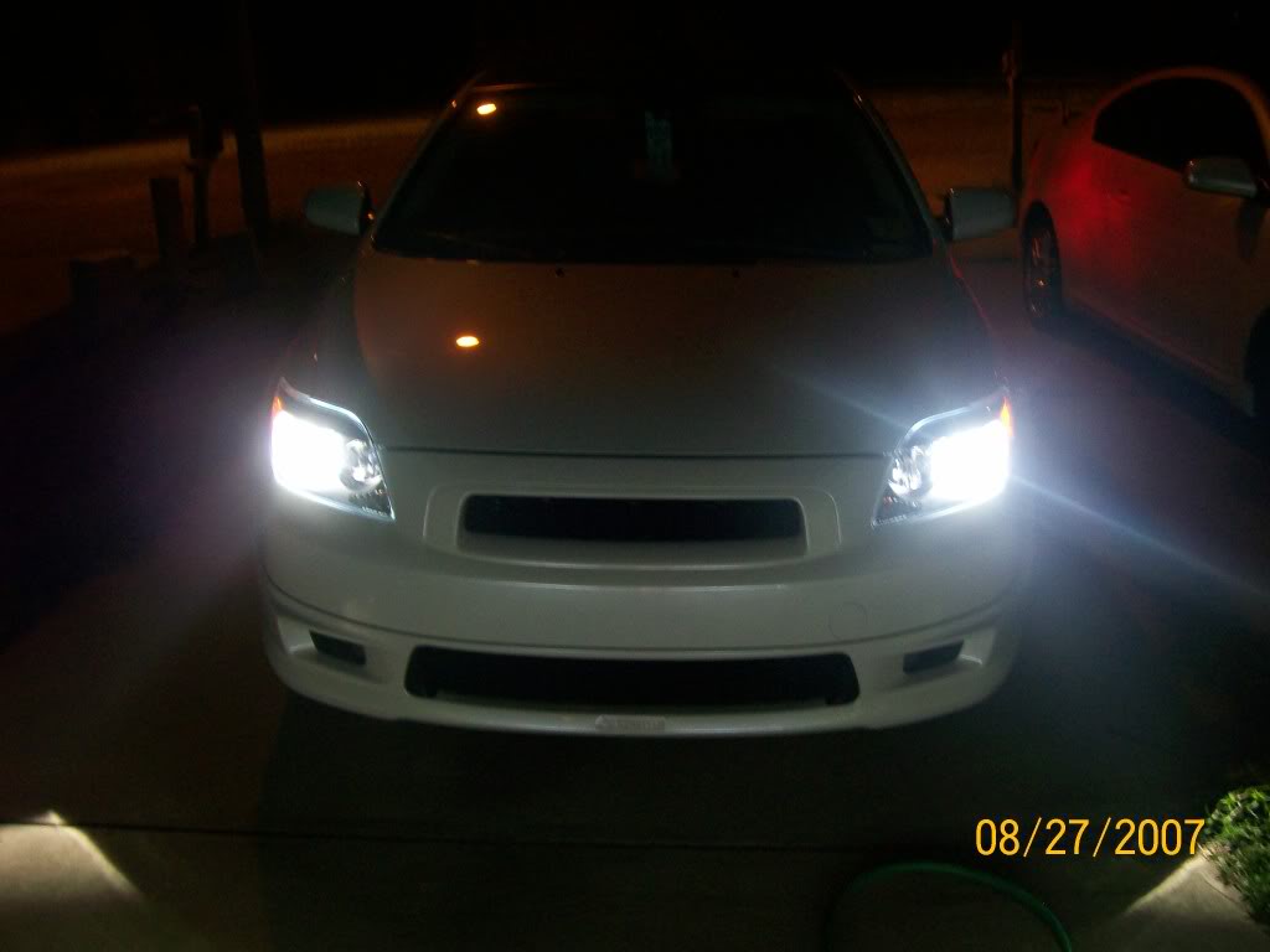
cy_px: 476
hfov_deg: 51.4
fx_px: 1321
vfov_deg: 39.7
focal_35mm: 36
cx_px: 635
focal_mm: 6
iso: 160
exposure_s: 1/8
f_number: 2.7
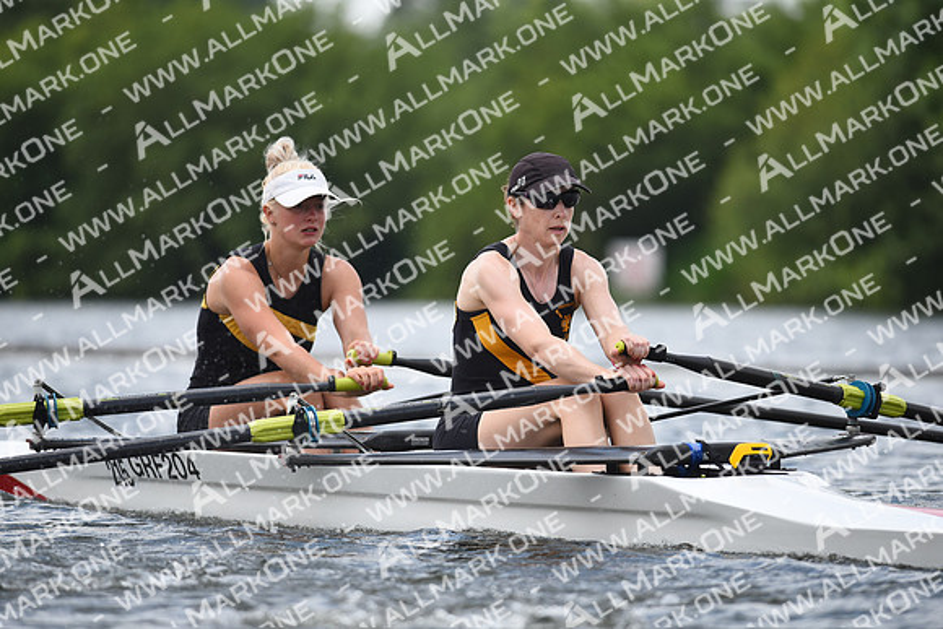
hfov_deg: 6.9
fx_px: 7860
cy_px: 314
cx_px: 472
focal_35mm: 300
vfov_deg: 4.6
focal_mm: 300
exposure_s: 1/1600
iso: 250
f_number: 4
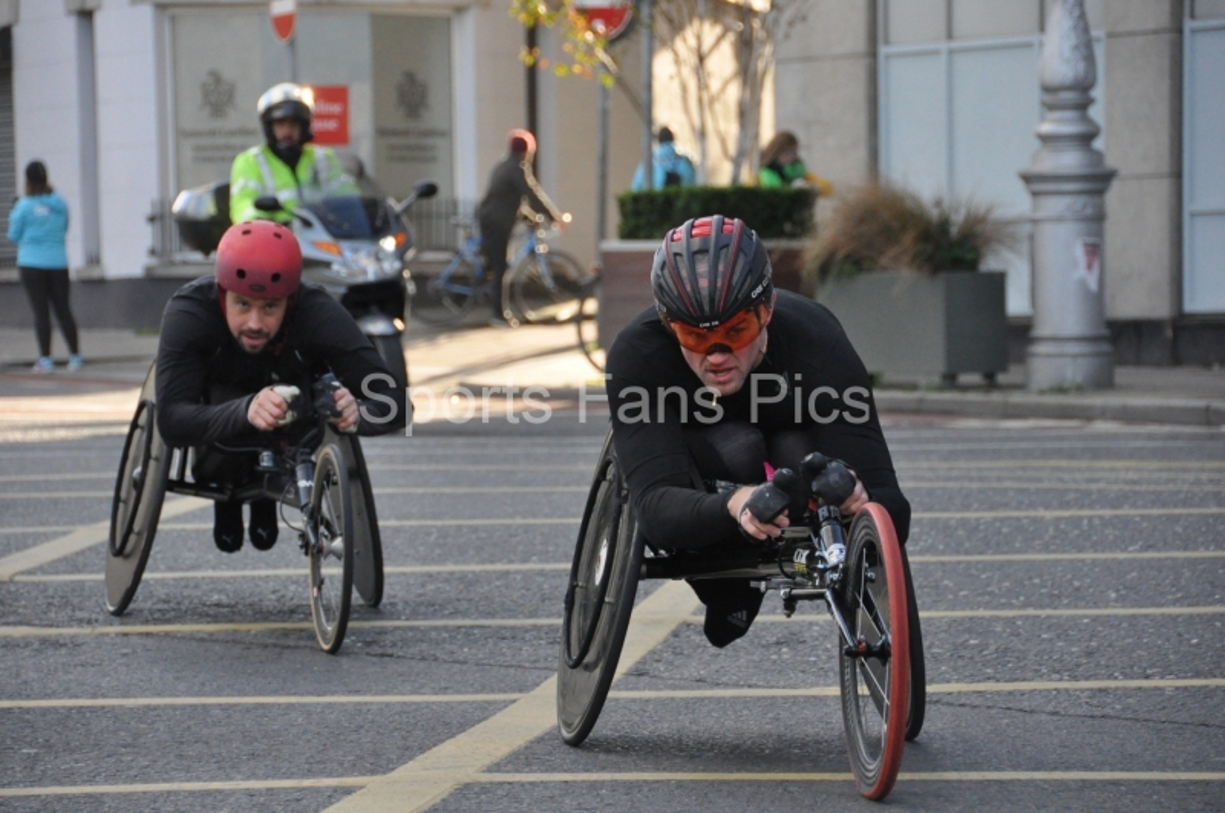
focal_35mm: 98
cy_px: 406
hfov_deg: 20.9
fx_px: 3313
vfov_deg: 14.0
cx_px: 612
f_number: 5
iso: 2000
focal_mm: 65
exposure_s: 1/1600
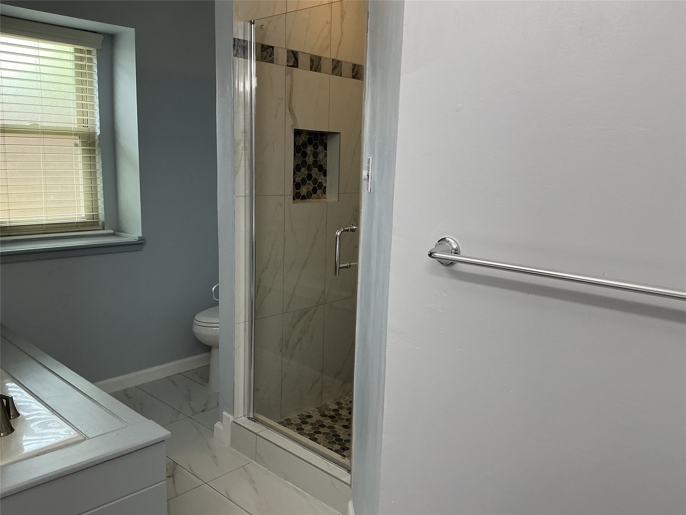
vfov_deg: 48.2
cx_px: 343
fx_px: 575
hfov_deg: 61.7
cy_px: 258
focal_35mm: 29
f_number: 1.8
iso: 50
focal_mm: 3
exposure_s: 1/60
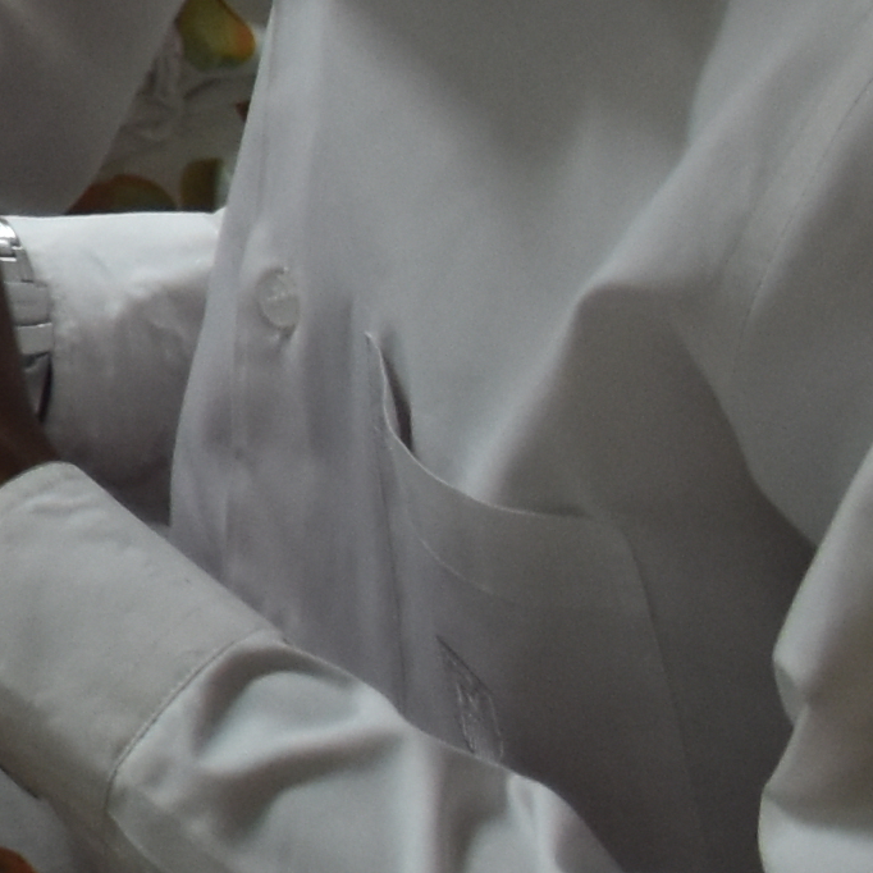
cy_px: -922
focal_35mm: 269
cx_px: -2514
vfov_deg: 6.3
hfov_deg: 5.7
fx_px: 7675
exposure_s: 1/60
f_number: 4
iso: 560
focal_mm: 24
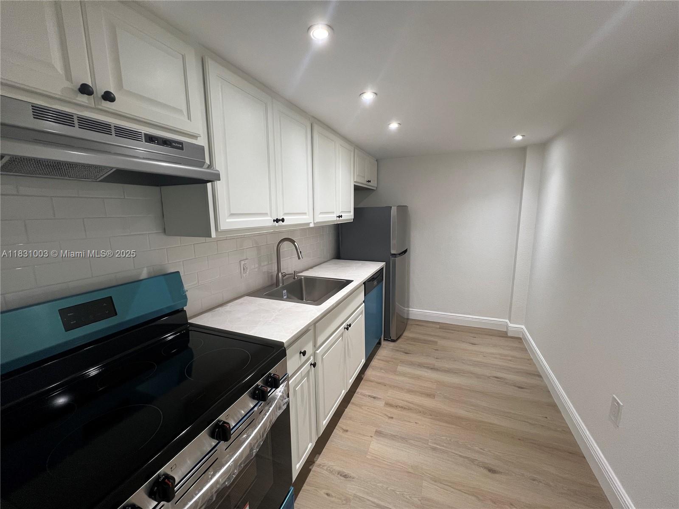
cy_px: 254
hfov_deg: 106.2
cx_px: 340
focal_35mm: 13
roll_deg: +0.5
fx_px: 255
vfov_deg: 89.9
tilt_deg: -10.2
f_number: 1.8
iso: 160
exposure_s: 1/60
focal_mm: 1.57
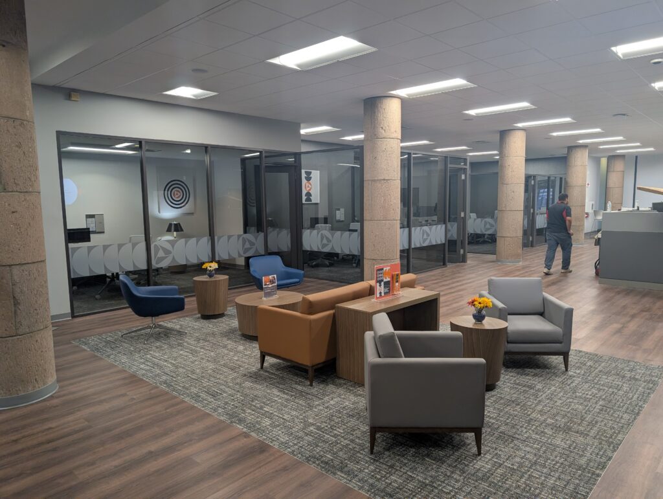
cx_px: 332
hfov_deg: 71.5
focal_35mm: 24
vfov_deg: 56.9
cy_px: 250
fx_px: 460
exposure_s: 1/120
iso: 171
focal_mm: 6.9
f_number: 1.68
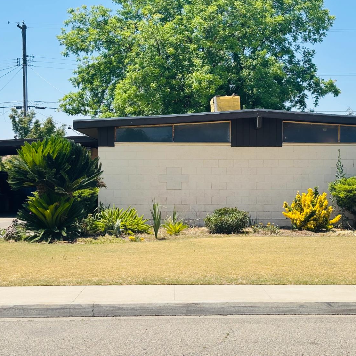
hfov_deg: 27.6
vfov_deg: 27.7
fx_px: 721
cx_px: 218
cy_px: 176
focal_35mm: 62
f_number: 1.6
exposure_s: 1/2193
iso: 32
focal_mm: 5.96
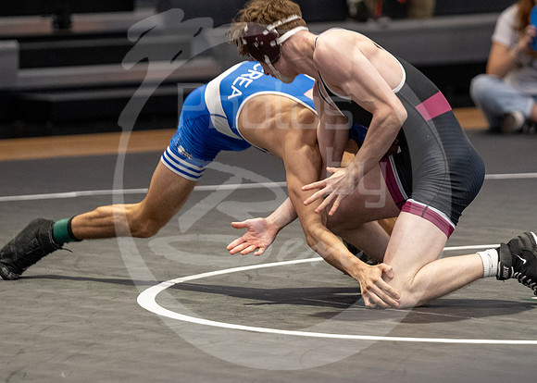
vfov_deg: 5.1
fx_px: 4306
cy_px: 369
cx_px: 310
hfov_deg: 7.1
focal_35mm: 282
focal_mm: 140
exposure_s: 1/1000
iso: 3200
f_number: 2.8
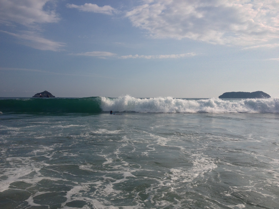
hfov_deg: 52.6
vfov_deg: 40.7
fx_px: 282
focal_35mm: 35
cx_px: 140
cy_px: 104
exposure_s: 1/3953
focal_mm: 4.28
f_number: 2.4
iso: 50
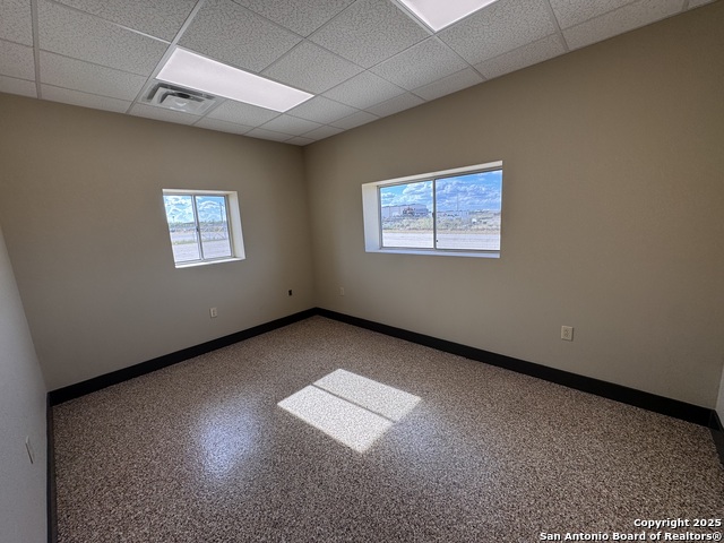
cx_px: 362
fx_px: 293
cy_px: 272
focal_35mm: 14
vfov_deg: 85.7
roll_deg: +4.1
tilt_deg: -9.9
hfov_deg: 102.1
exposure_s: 1/217
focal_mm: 2.22
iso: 40
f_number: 2.2
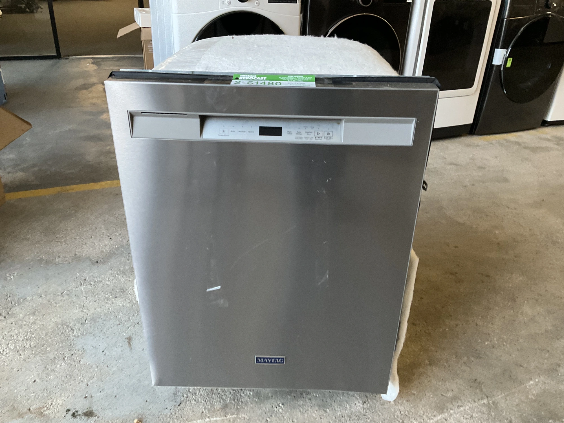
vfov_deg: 48.2
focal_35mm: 29
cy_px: 212
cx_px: 282
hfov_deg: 61.7
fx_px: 472
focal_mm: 3
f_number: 1.8
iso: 160
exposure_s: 1/60
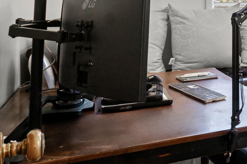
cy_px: 2
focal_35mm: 54
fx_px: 370
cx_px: 366
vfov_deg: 24.0
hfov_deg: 26.8
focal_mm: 12
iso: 250
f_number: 9
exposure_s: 1/8
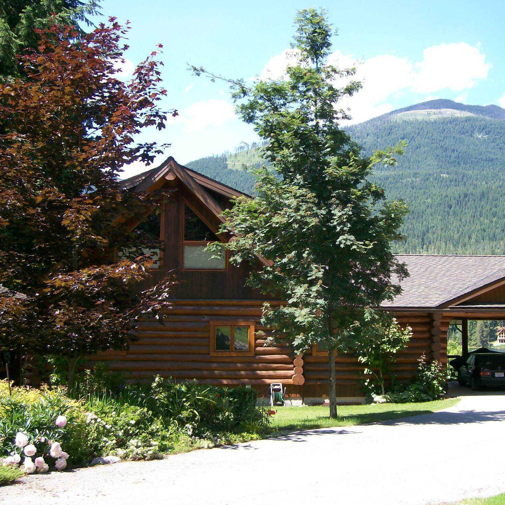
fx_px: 693
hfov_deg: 39.7
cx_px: 318
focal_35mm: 42
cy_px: 254
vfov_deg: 40.0
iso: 80
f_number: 2.8
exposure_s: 1/384
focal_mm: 5.8
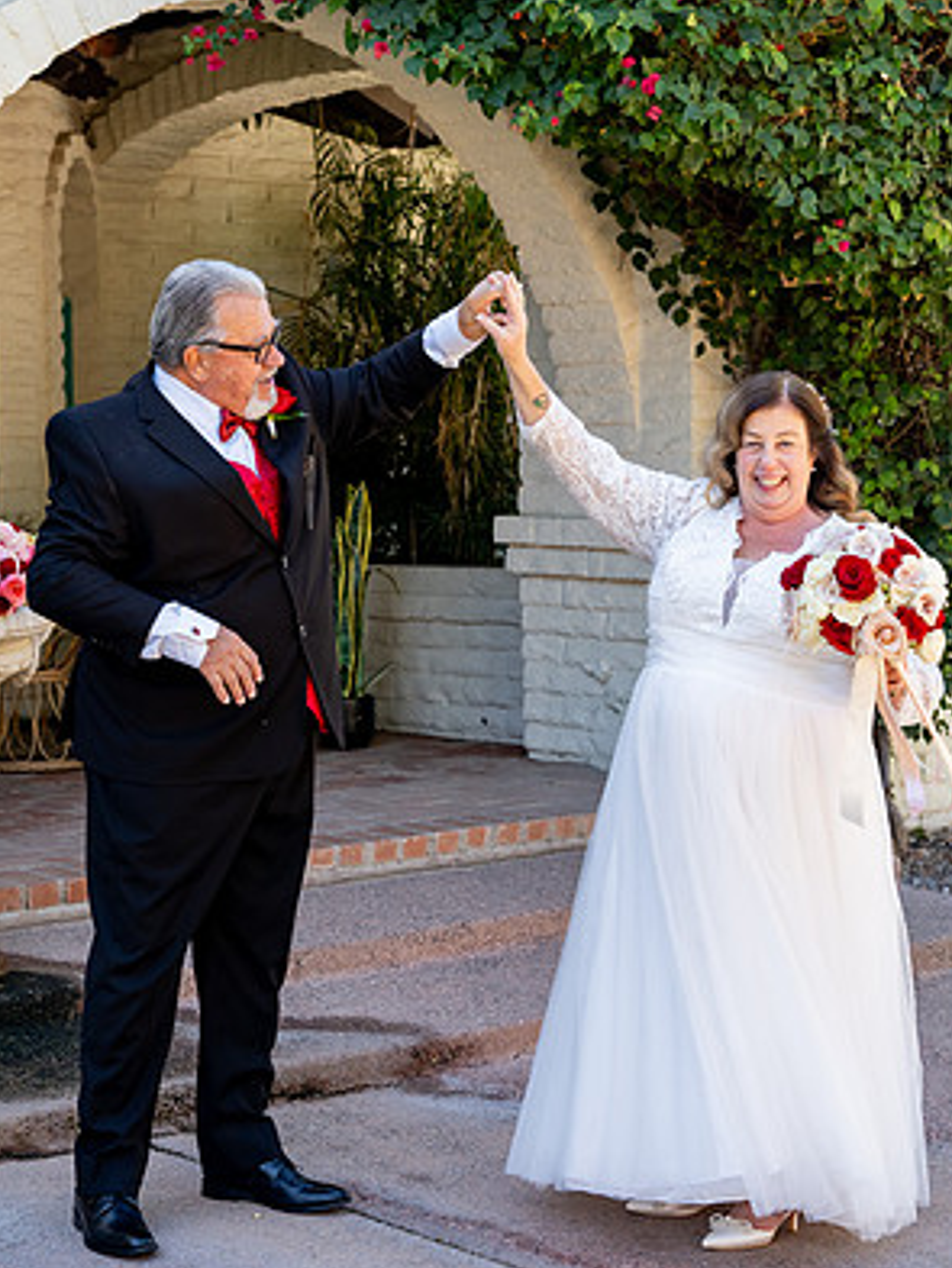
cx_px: 478
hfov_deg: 19.1
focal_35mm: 77
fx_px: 2822
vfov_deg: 25.3
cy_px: 661
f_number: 5.6
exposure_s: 1/250
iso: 500
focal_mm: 70
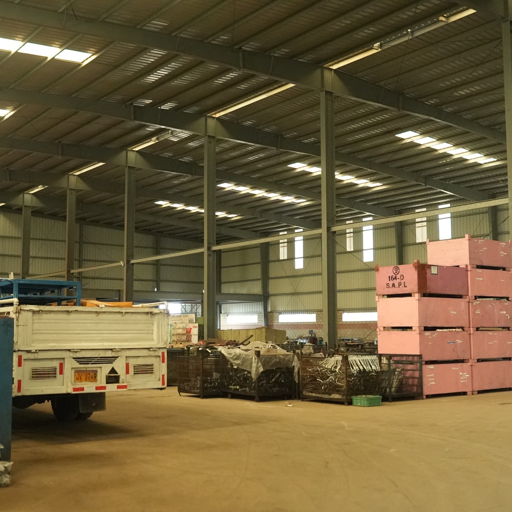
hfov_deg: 37.5
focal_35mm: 45
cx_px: 231
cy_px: 257
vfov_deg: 37.6
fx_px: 753
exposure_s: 1/100
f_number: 2.2
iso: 12800
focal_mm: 35
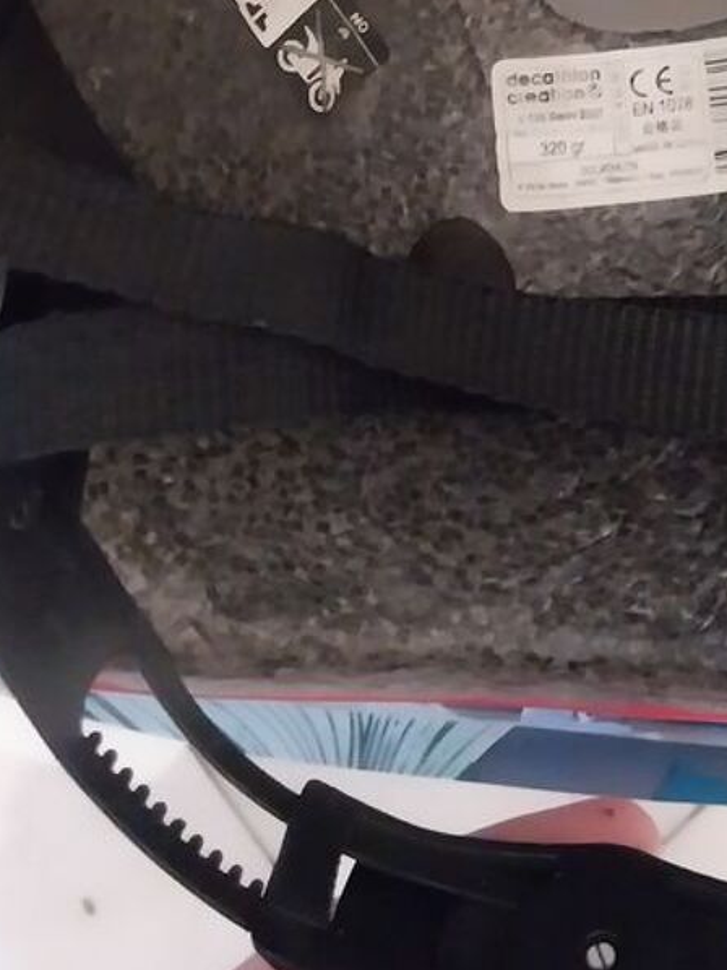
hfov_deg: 24.9
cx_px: 566
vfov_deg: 31.3
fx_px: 1625
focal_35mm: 58
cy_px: 56
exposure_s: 1/11.1
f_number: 1.8
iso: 1250
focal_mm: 4
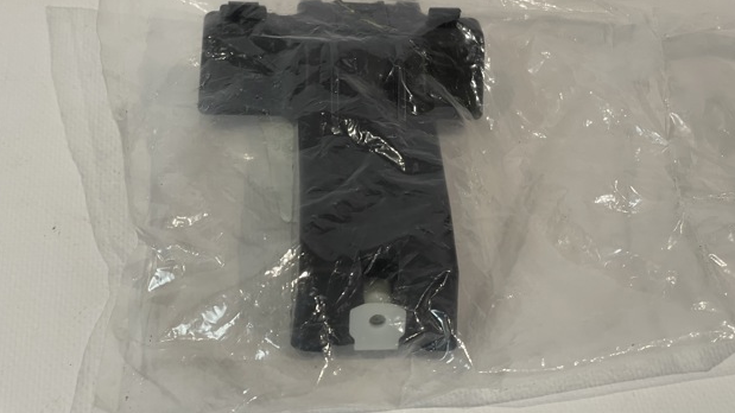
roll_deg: -3.9
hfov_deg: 29.4
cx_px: 357
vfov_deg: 16.7
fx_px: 1403
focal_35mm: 72
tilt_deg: -44.3
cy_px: 147
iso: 160
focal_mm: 7.5
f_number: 2.2
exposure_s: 1/50
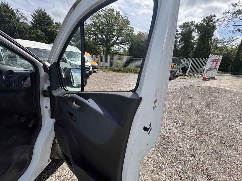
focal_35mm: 14
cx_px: 121
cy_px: 90
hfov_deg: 102.1
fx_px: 98
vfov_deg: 85.7
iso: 64
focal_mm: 2.22
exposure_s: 1/1477
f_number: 2.2
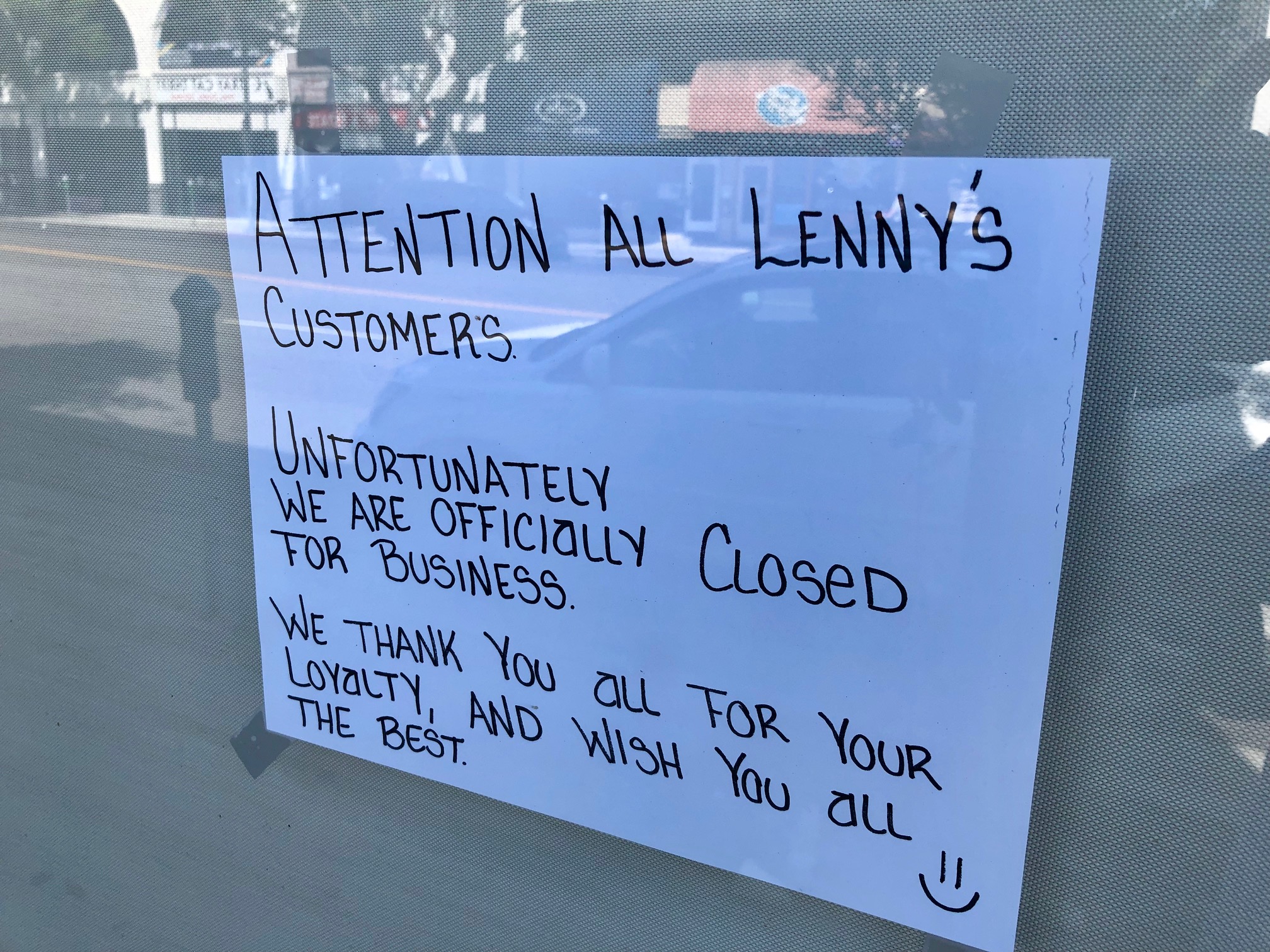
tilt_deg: -14.5
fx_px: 1027
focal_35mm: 28
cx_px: 635
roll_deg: -3.1
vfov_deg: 49.7
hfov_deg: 63.4
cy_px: 476
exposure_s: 1/578
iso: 20
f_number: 1.8
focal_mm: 4
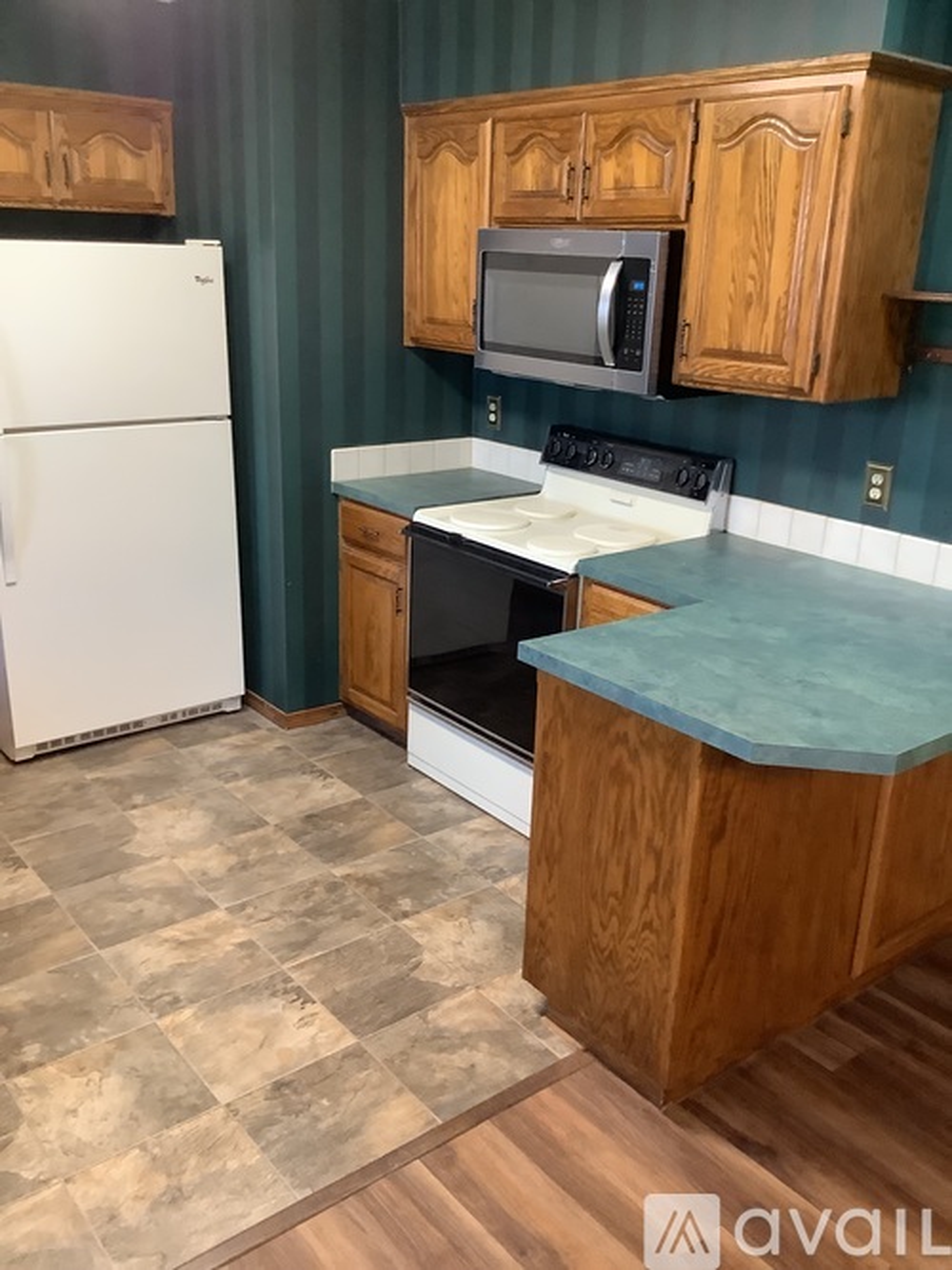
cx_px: 476
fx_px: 1137
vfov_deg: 58.4
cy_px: 635
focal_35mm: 31
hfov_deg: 45.4
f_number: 2.4
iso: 320
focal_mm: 3.3
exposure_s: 1/60
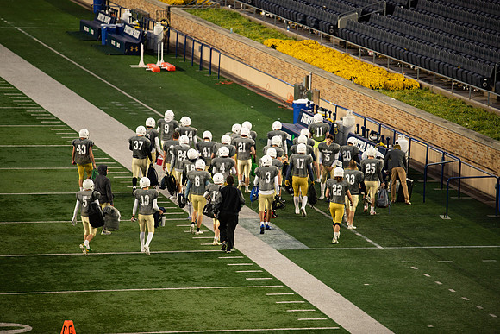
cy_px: 167
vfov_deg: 6.9
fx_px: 2778
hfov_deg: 10.3
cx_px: 250
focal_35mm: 200
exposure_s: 1/125
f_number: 2.8
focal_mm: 200
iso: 64
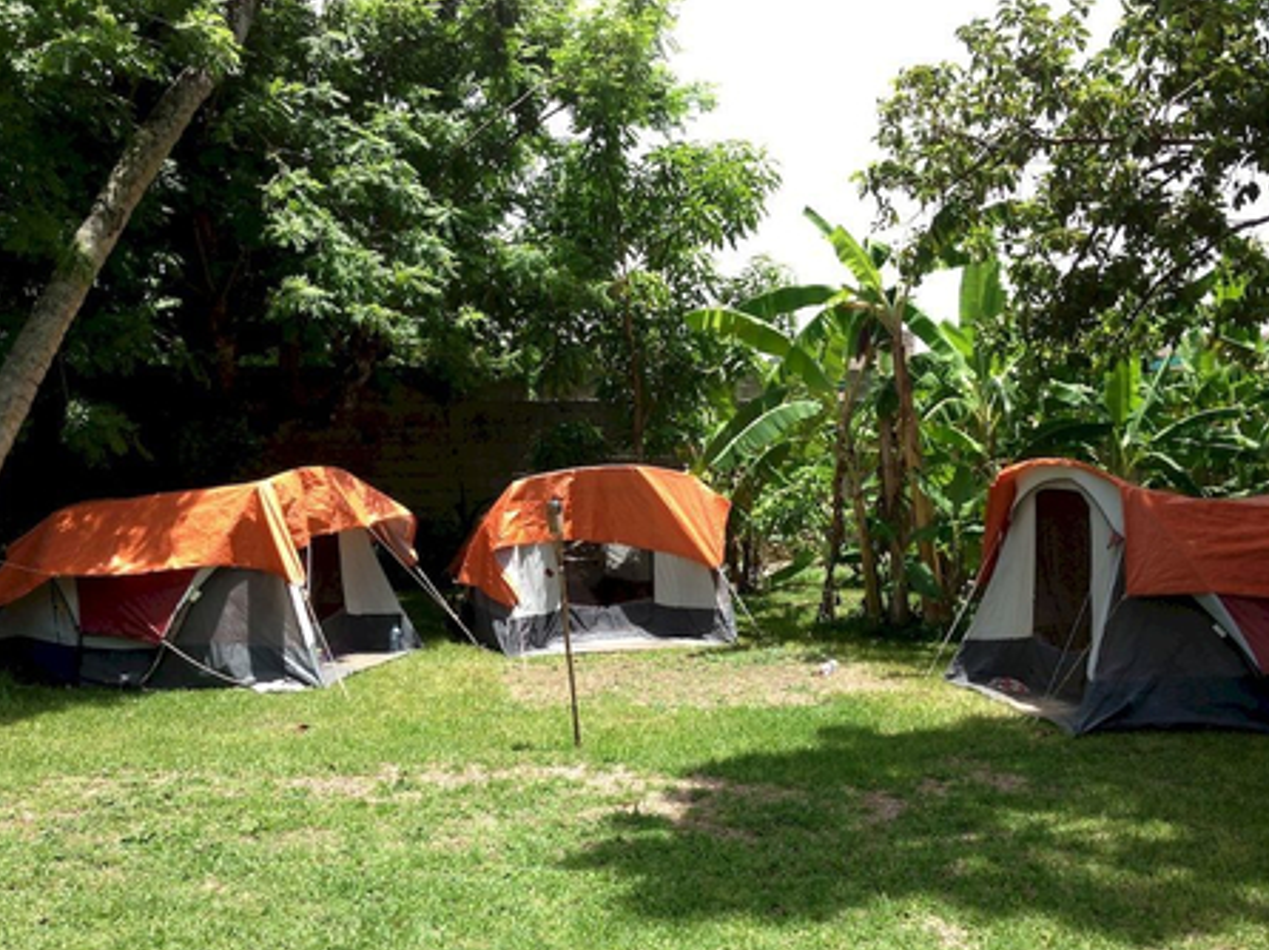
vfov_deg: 38.6
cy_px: 499
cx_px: 677
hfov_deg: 50.1
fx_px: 1356
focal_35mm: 37
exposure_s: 1/821
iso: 64
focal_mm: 4.13
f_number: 2.4
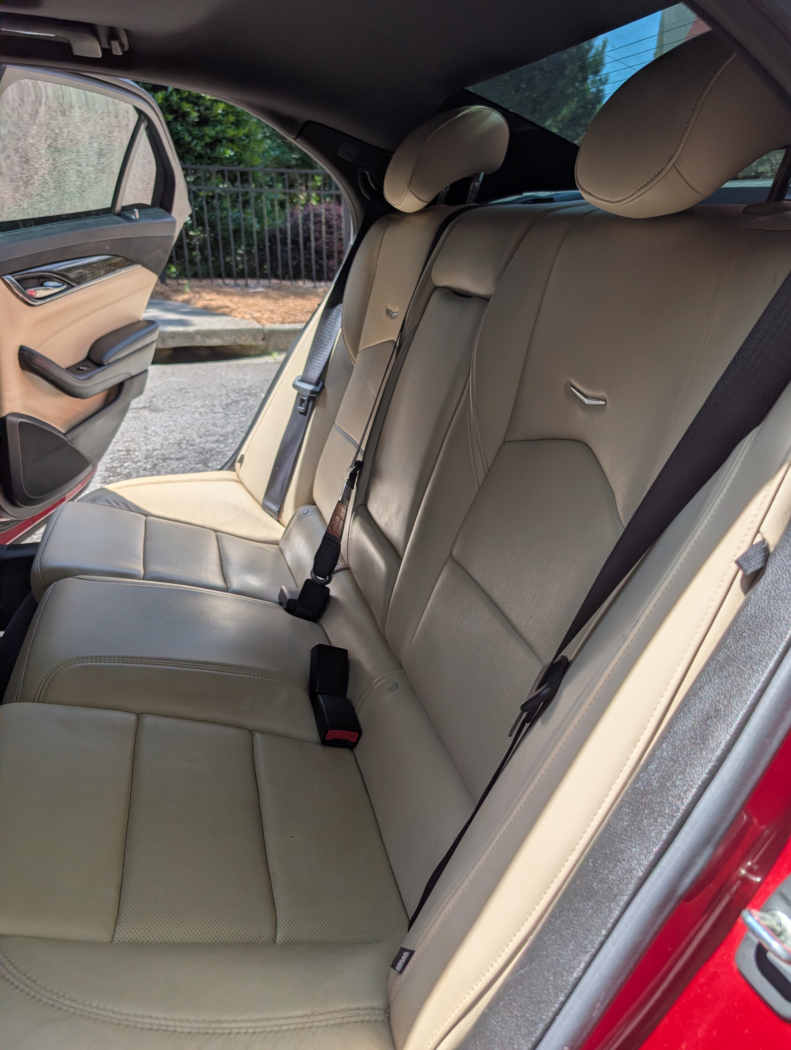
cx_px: 396
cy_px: 525
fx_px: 729
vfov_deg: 71.5
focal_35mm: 24
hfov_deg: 56.9
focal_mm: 6.9
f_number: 1.68
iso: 25
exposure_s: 1/887
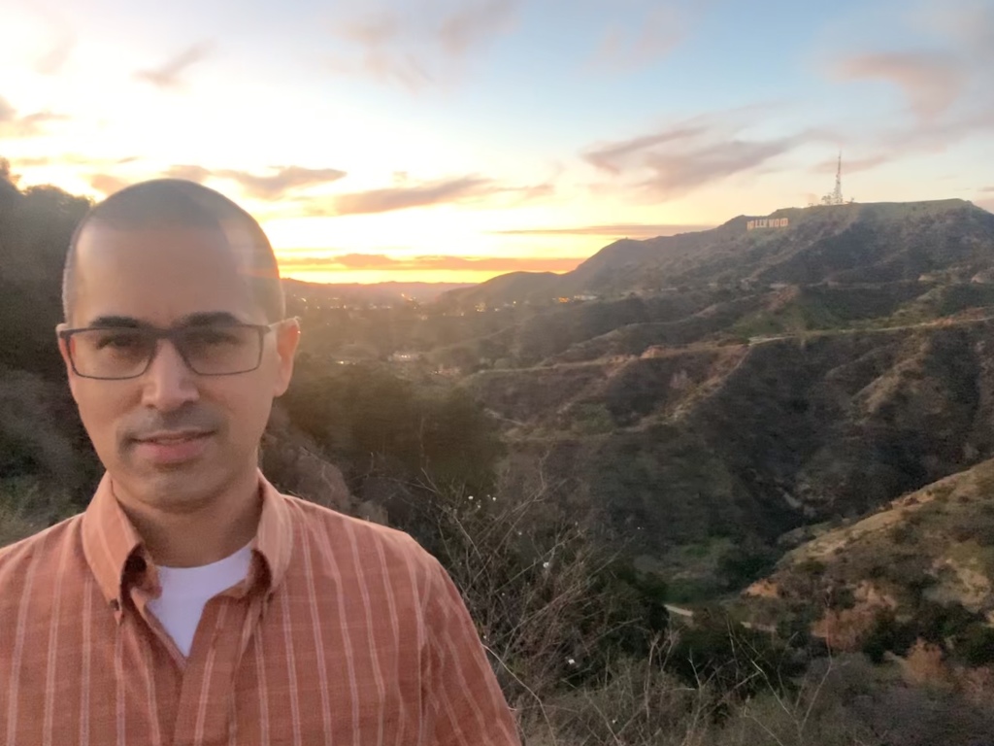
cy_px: 373
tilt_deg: -4.5
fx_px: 747
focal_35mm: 26
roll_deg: -2.4
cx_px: 497
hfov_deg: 67.3
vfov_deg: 53.1
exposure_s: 1/15
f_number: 1.8
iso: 800
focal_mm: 4.25
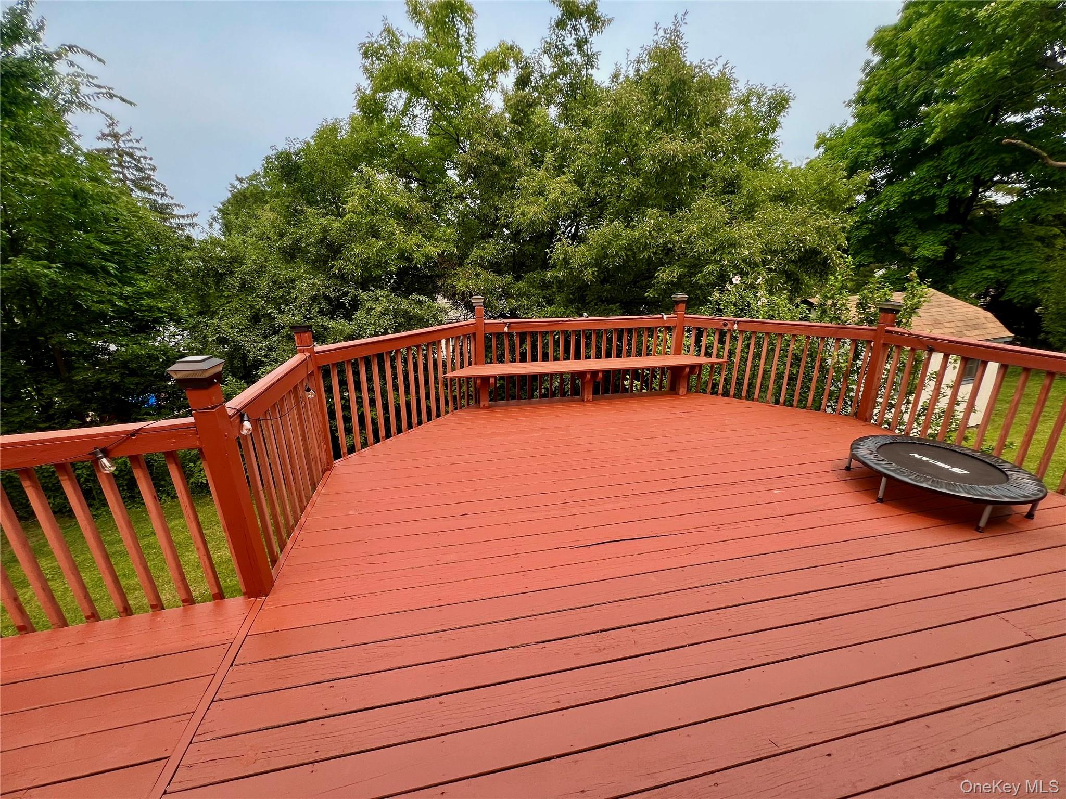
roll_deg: +1.6
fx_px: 400
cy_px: 400
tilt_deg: -18.8
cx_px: 533
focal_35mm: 13
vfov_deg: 89.9
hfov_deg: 106.2
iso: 32
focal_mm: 1.57
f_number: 1.8
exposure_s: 1/309
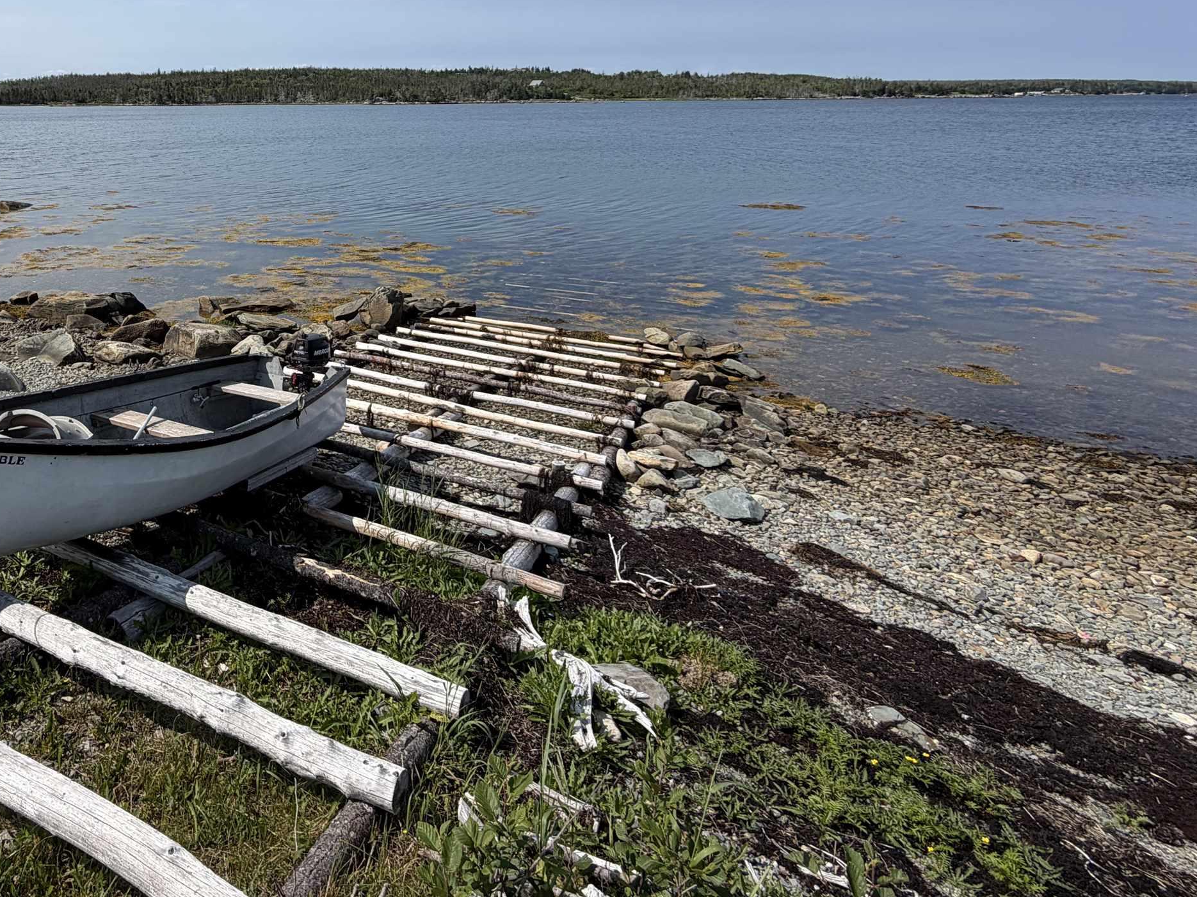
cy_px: 242
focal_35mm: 23
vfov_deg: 56.4
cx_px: 318
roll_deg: +0.4
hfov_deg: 69.7
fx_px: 795
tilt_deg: -9.5
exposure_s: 1/1167
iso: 20
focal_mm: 2.22
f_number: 2.2
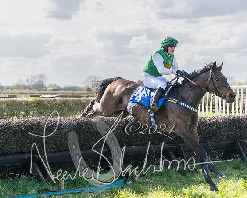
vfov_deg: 15.4
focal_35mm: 100
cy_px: 89
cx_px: 130
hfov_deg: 19.3
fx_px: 728
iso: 400
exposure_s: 1/2000
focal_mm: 70
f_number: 4
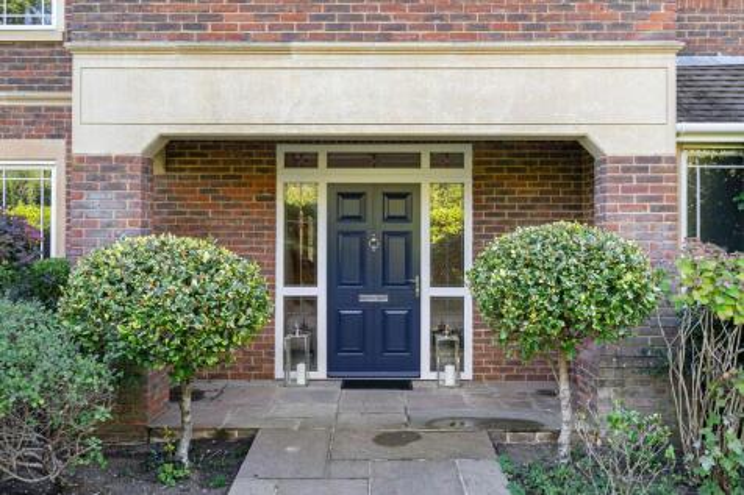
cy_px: 248
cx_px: 372
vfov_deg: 42.3
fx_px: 640
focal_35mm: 31
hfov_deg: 60.3
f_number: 7.1
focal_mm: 31
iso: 100
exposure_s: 1/100
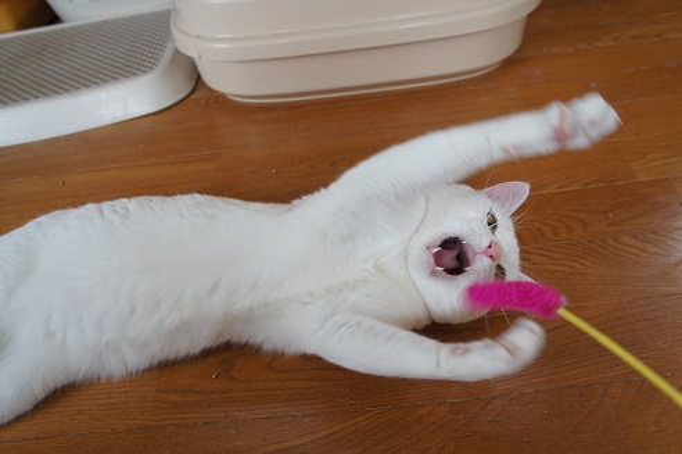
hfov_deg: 64.6
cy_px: 227
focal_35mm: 28
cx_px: 341
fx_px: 539
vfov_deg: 45.6
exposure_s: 1/250
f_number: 4
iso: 1000
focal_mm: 19
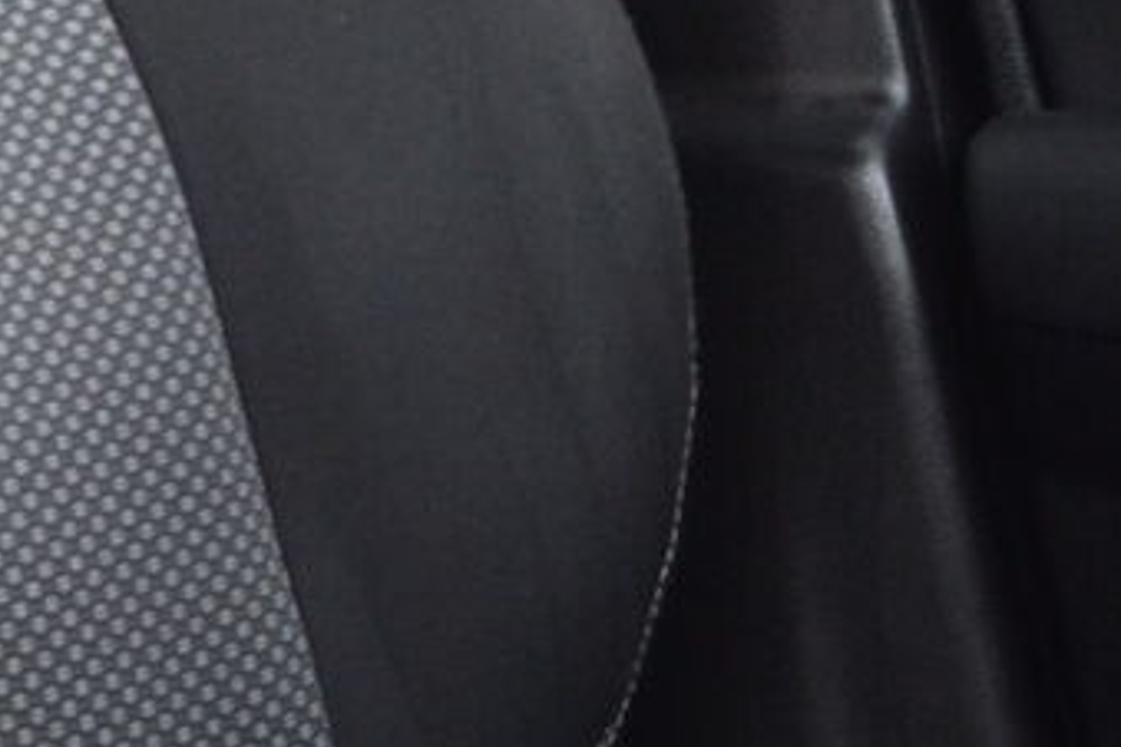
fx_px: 4764
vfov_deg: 8.7
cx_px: -1749
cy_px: -466
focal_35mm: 153
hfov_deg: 10.9
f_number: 4.5
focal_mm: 18
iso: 400
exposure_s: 1/100
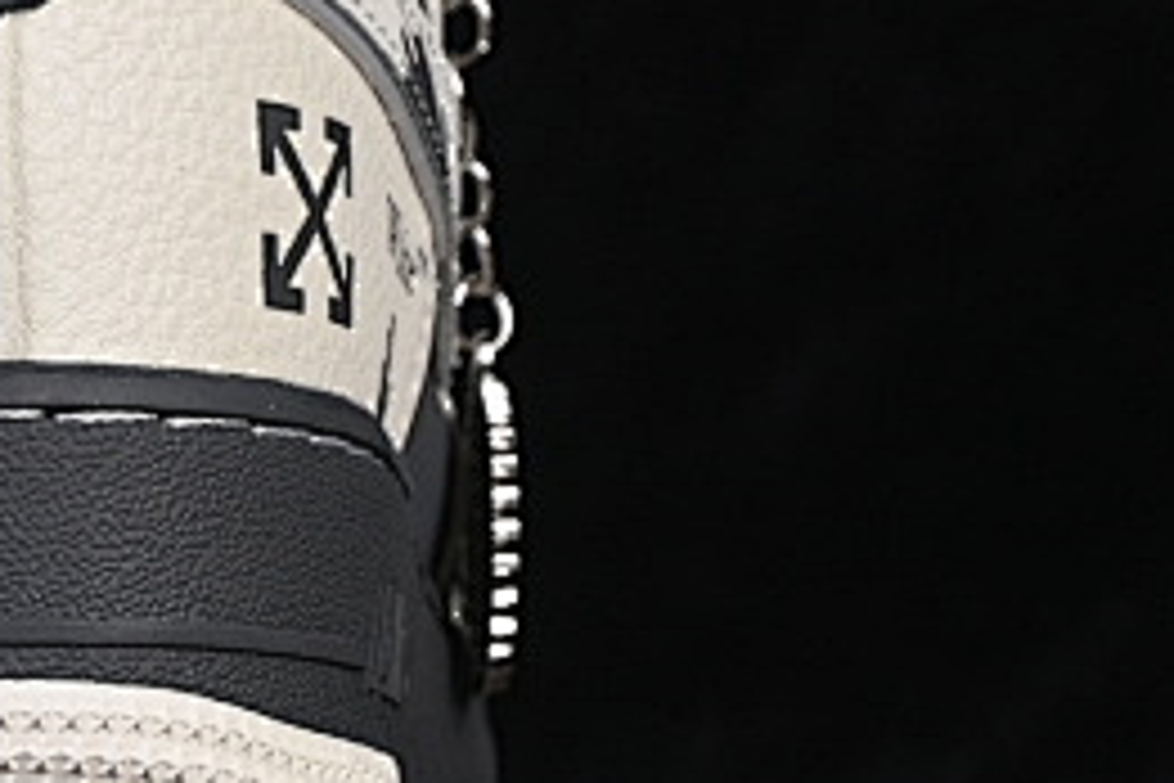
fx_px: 10109
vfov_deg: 4.4
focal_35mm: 310
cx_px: -517
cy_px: -162
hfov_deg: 6.6
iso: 160
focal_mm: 50
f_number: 8
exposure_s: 1/80
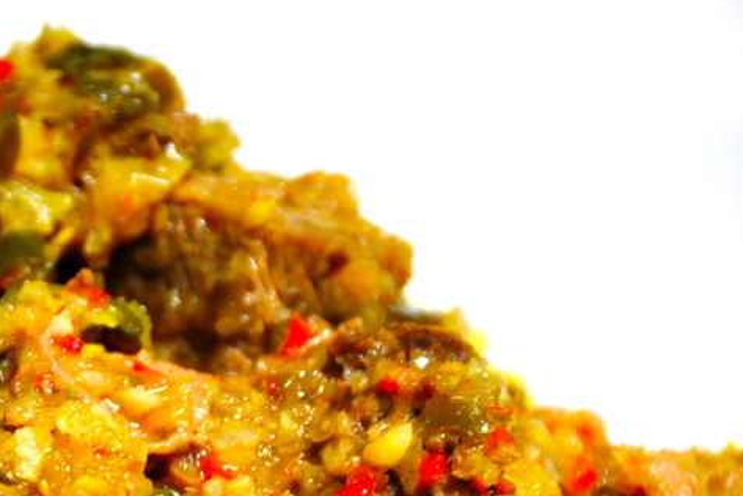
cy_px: 502
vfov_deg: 3.8
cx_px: -52
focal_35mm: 363
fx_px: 7496
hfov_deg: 5.7
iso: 800
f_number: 5.3
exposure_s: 1/40
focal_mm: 112
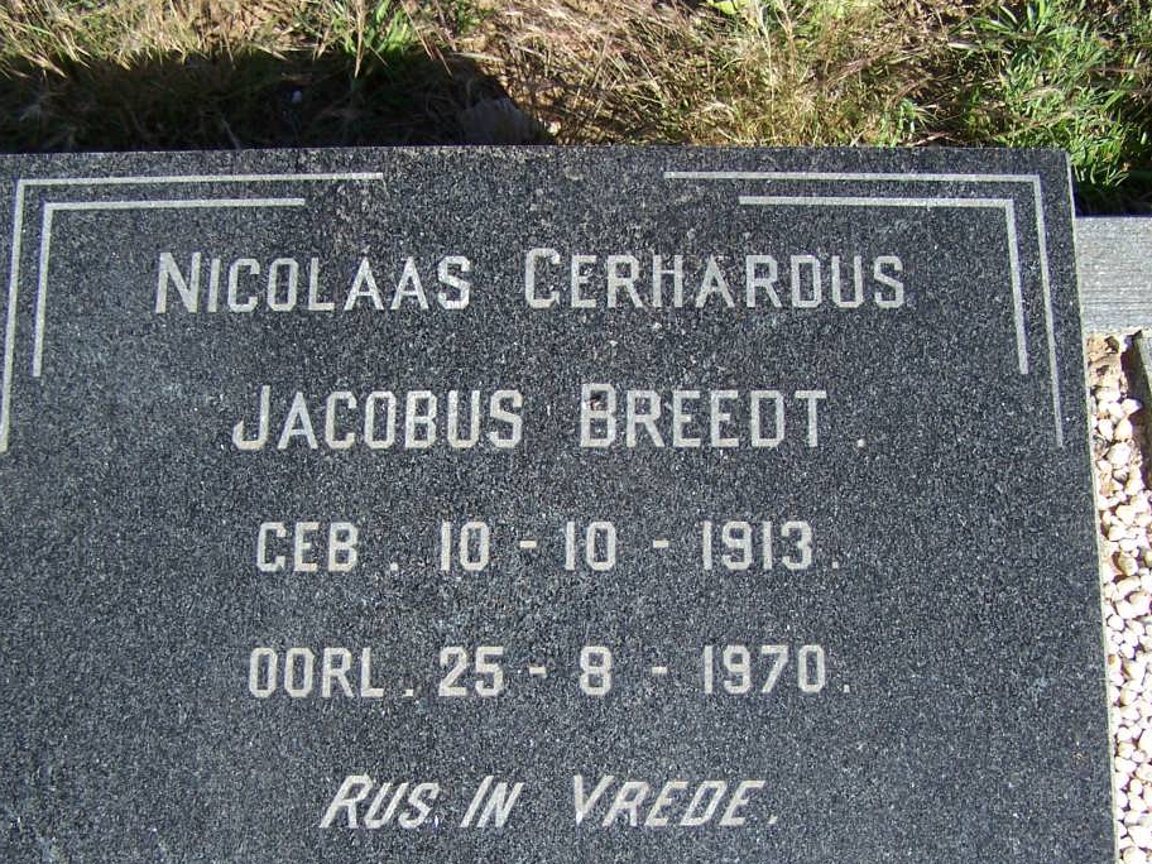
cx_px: 565
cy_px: 558
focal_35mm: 50
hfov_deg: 38.2
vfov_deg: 29.0
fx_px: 1664
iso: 80
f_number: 2.8
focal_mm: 6.3
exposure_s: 1/750
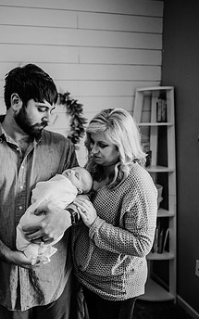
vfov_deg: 59.4
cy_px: 185
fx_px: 278
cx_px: 71
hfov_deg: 39.1
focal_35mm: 32
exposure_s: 1/320
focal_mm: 24
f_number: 2
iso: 640
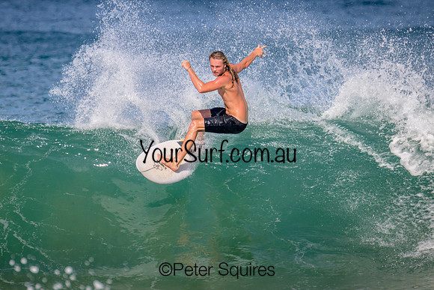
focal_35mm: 748
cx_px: 199
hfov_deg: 2.8
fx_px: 9020
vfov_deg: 1.8
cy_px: 133
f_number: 11
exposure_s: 1/2000
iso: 800
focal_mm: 690
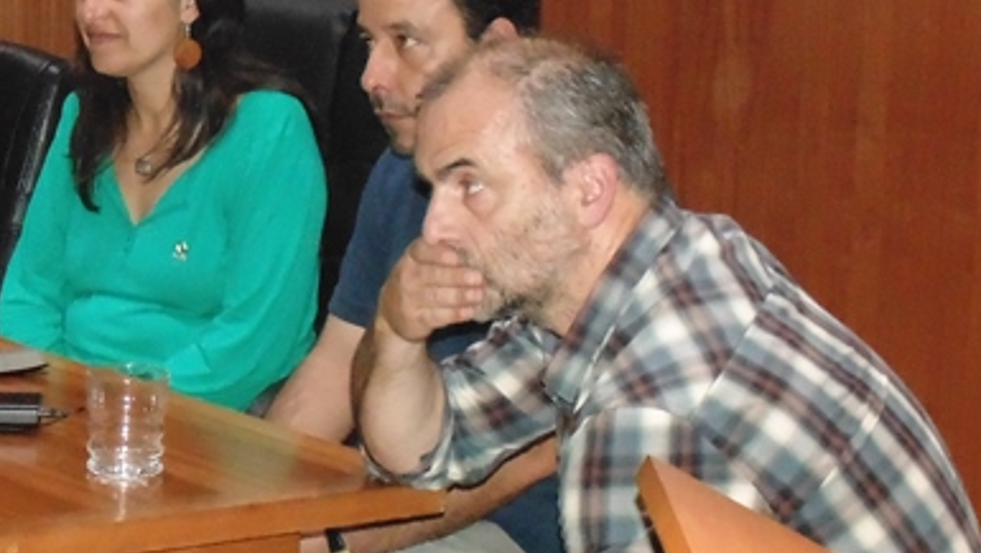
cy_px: 167
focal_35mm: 135
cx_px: -104
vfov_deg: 9.0
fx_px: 3513
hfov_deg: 15.5
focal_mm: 9.5
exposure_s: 1/60
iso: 800
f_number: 3.9
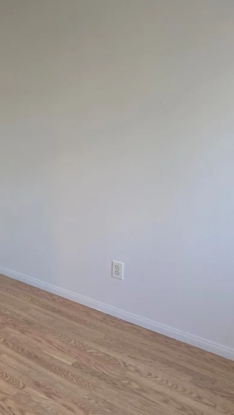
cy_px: 187
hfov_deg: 27.5
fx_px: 408
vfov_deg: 53.9
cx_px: -57
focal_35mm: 37
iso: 500
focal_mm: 6.5
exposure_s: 1/120
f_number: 1.4
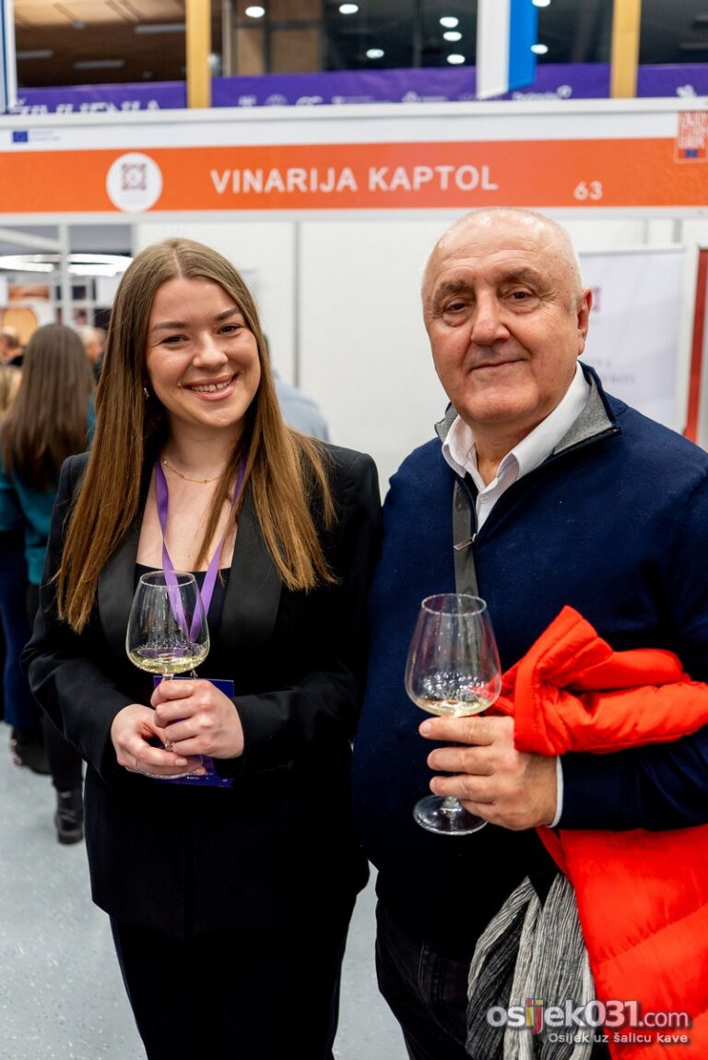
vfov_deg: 55.8
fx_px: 1001
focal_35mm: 34
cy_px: 530
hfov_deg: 38.9
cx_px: 354
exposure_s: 1/160
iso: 1600
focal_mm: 34
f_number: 2.8
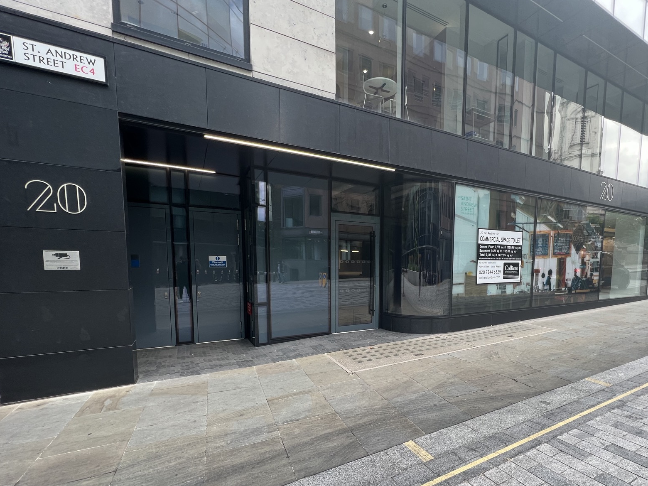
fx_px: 300
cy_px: 293
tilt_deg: -5.8
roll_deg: +0.7
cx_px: 373
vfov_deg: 77.2
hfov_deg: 93.8
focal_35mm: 16
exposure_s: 1/99
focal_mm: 1.57
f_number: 1.8
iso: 40
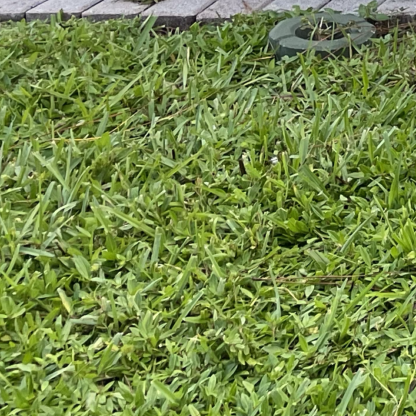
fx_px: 1781
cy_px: -316
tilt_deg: -8.5
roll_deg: -2.3
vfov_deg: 12.3
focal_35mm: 131
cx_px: 1067
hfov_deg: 10.8
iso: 32
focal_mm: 4.2
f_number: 1.6
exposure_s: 1/121
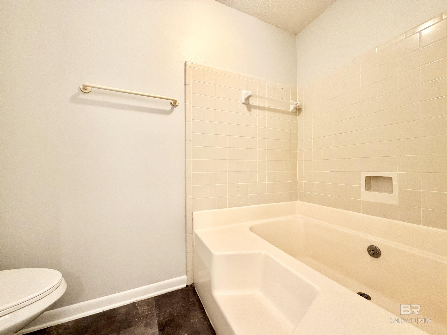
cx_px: 224
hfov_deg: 102.1
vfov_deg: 85.7
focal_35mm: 14
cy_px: 168
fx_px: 181
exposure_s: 1/60
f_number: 2.2
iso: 250
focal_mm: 2.22
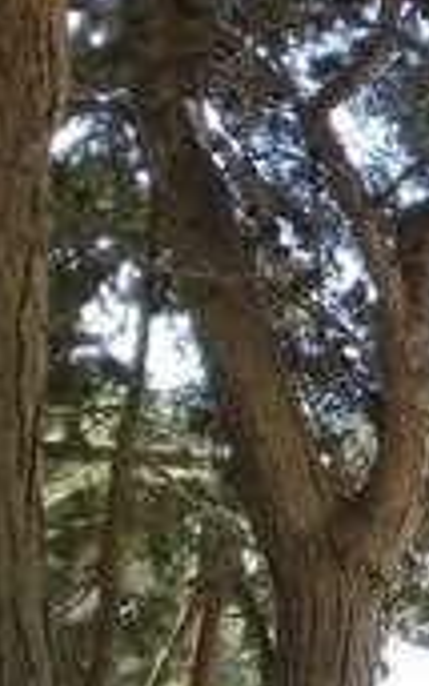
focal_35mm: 127
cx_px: 1115
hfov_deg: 9.0
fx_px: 2374
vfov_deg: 16.2
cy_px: 628
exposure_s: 1/185
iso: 50
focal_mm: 3.3
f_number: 2.2
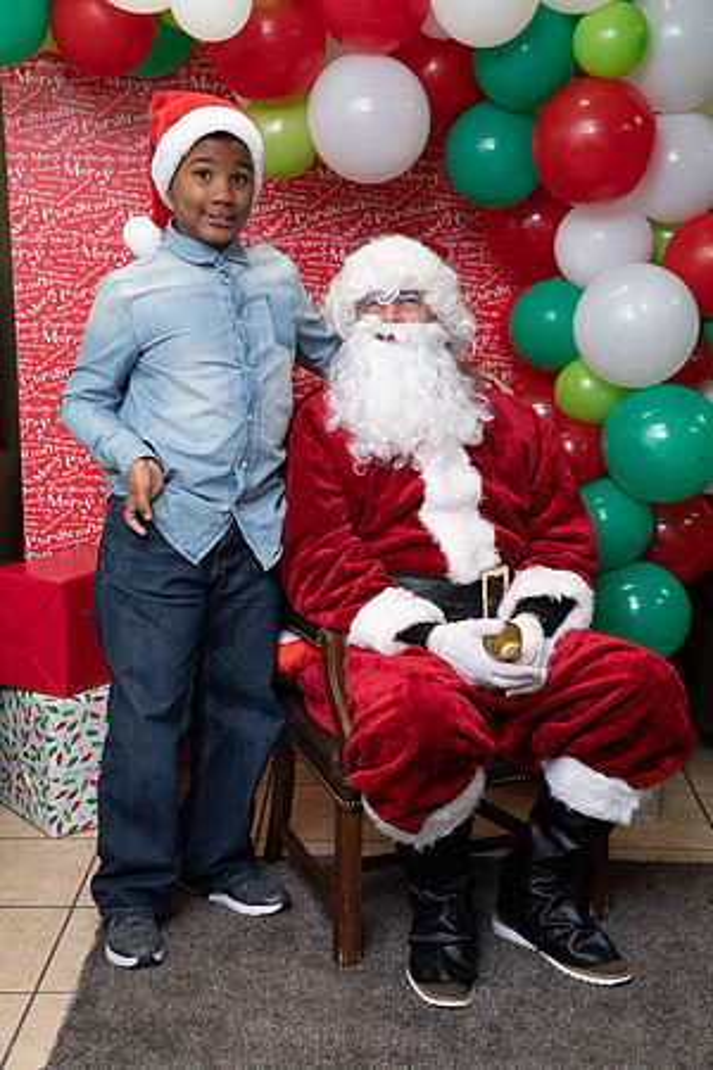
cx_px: 356
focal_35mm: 55
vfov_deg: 36.2
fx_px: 1634
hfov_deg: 24.6
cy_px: 535
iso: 640
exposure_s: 1/80
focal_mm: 55
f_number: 5
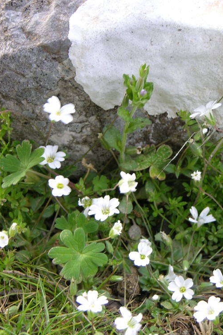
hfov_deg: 8.7
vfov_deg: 13.1
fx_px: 1459
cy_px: 172
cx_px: 196
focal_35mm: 157
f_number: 3.7
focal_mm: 27.3
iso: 50
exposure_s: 1/15.7
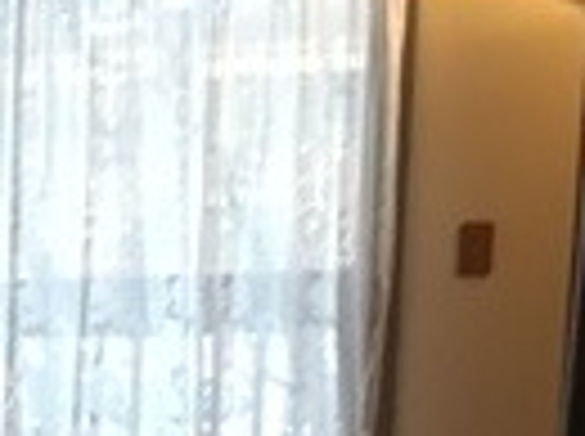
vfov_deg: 9.8
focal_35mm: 143
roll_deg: +0.2
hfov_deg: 12.4
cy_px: 814
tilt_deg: -11.1
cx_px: -536
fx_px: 2412
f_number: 2.2
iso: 160
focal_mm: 4.15
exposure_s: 1/30
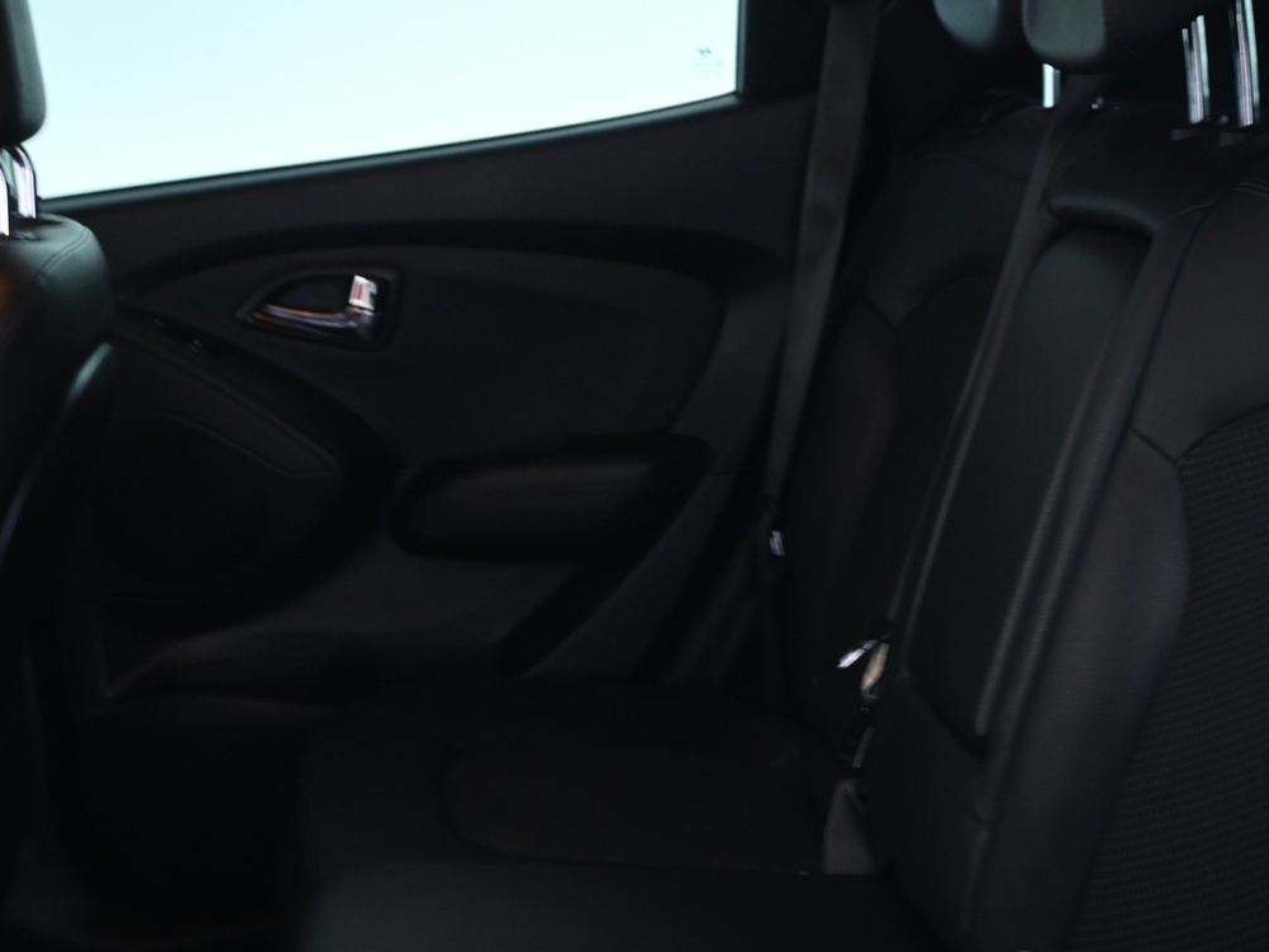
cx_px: 1007
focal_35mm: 54
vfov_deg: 27.1
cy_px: 482
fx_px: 1971
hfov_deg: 34.6
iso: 1000
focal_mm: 23
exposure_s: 1/8
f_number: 4.2
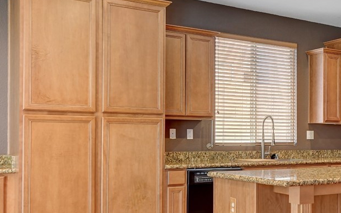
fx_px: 502
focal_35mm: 54
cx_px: 299
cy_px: 135
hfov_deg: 35.6
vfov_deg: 23.9
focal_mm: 20
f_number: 9
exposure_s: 1/4
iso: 640
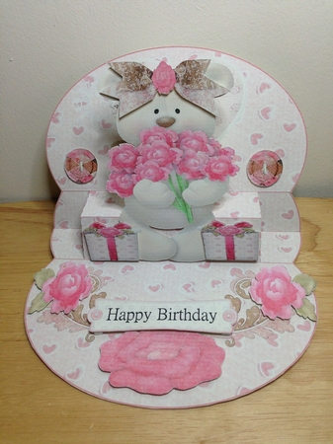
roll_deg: +2.0
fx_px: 424
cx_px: 166
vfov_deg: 55.4
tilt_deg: -38.3
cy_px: 222
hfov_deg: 42.9
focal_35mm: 33
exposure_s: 1/120
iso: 80
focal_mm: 4.12
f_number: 2.4
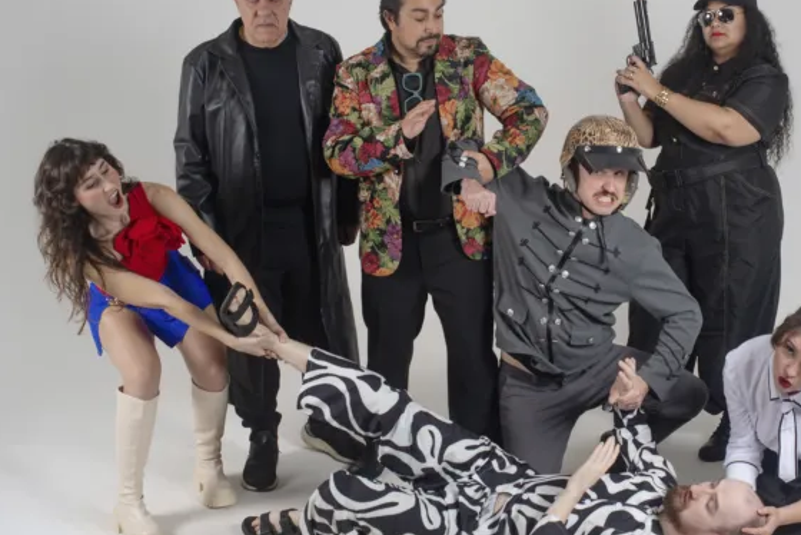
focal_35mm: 48
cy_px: 274
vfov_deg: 28.1
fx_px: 1069
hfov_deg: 40.8
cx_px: 502
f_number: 9
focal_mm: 35
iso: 100
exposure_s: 1/160
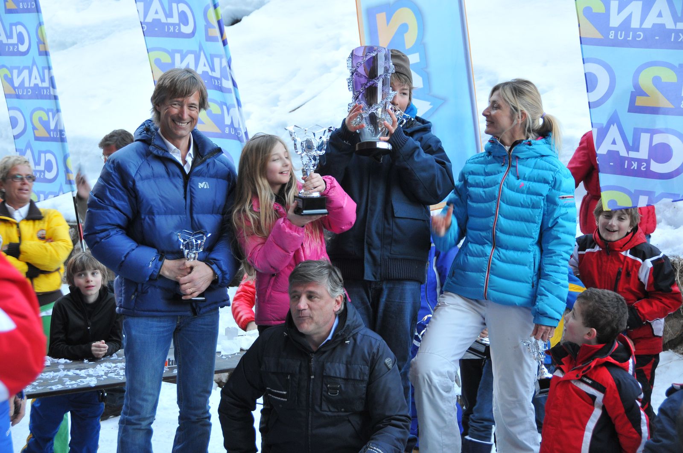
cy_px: 226
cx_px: 342
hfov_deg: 24.2
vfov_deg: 16.2
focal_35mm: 84
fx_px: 1592
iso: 640
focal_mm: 56
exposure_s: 1/50
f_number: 5
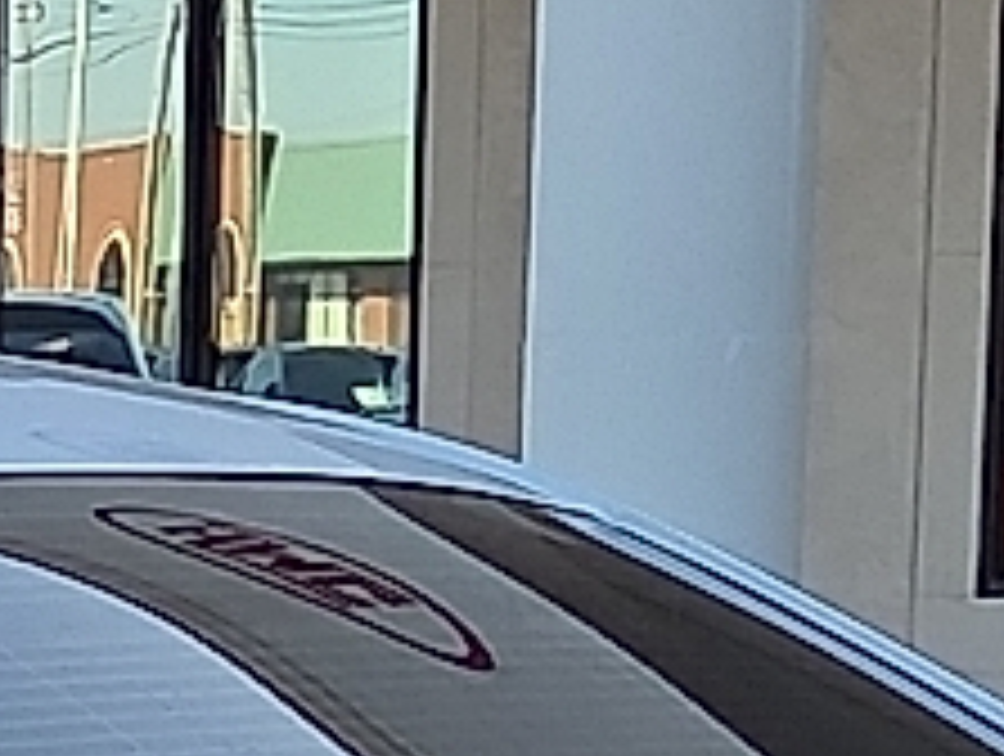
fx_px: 7698
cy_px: 1706
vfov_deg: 5.5
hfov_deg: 7.3
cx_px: -752
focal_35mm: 265
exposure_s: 1/833
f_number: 1.8
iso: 25
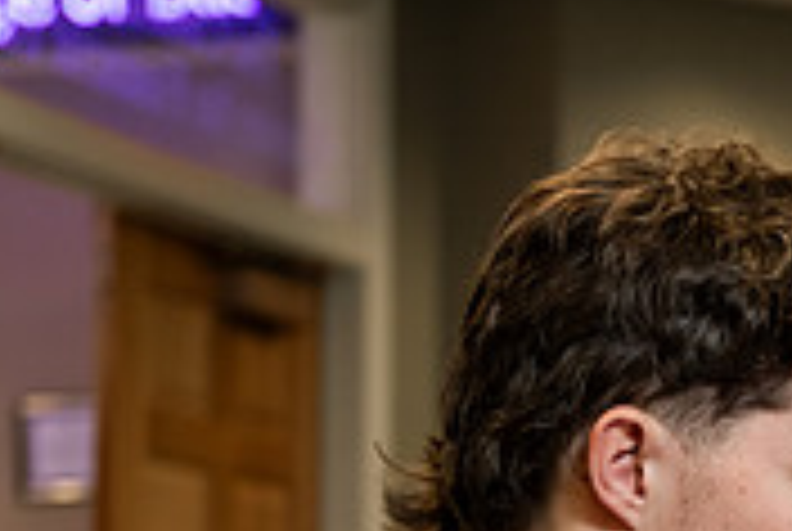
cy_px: 727
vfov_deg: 7.9
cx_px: 936
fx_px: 3768
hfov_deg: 11.8
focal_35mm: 171
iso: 640
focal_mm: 52
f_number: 3.2
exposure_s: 1/125
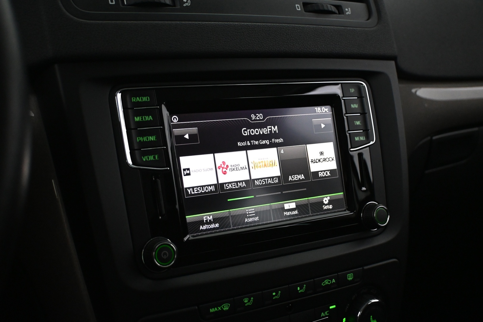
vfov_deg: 32.4
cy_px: 161
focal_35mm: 41
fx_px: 553
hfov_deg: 47.2
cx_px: 242
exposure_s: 1/80
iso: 3200
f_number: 4.5
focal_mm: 27.5
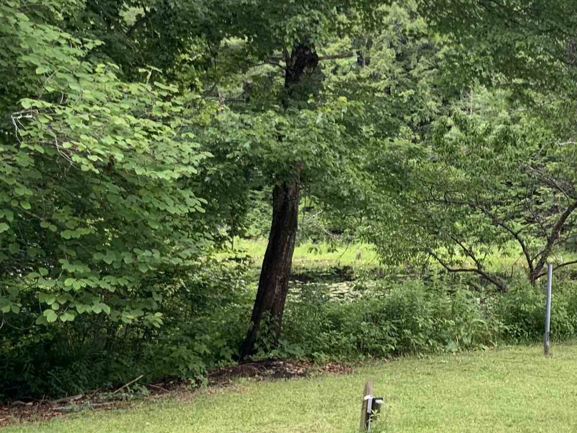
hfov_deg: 27.1
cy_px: 209
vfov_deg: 20.7
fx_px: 1183
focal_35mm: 71
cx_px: 428
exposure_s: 1/122
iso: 20
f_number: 1.8
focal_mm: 3
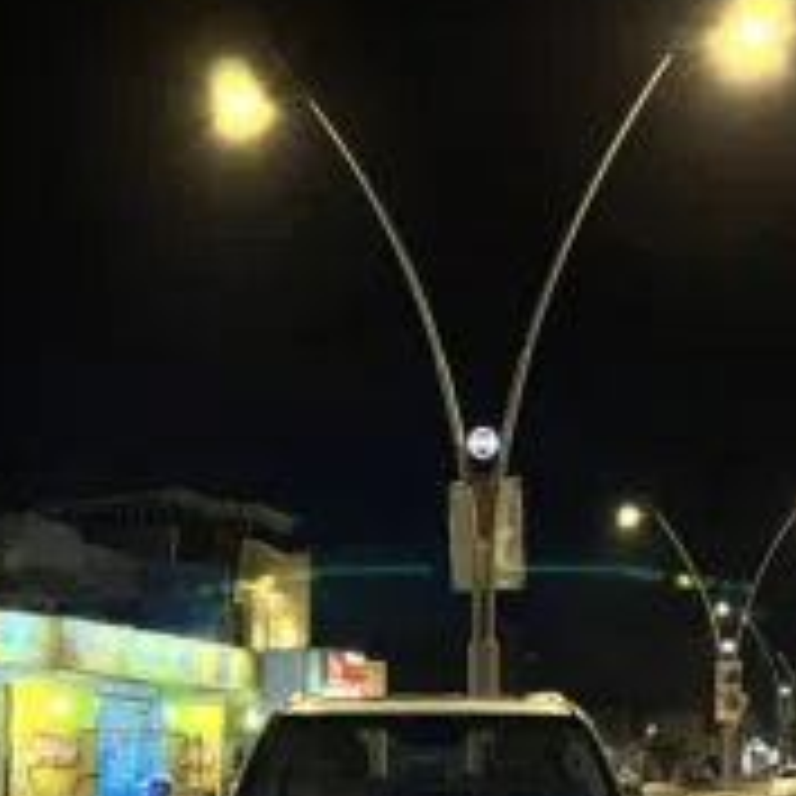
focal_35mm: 52
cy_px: 760
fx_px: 1353
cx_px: 463
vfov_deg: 30.9
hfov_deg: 32.7
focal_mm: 5.7
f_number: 1.5
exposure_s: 1/50
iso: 100
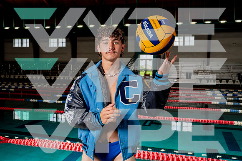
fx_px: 262
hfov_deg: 49.5
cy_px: 80
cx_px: 121
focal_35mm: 39
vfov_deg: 34.2
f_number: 6.3
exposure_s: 1/250
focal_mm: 39
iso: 400
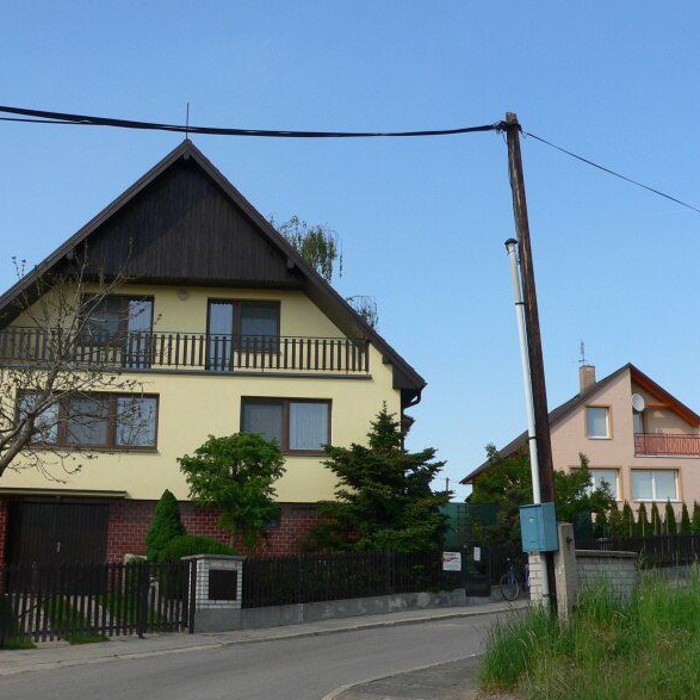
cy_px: 348
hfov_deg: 36.0
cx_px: 376
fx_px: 1075
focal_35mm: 47
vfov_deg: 36.1
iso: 80
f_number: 4
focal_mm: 6.5
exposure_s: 1/500
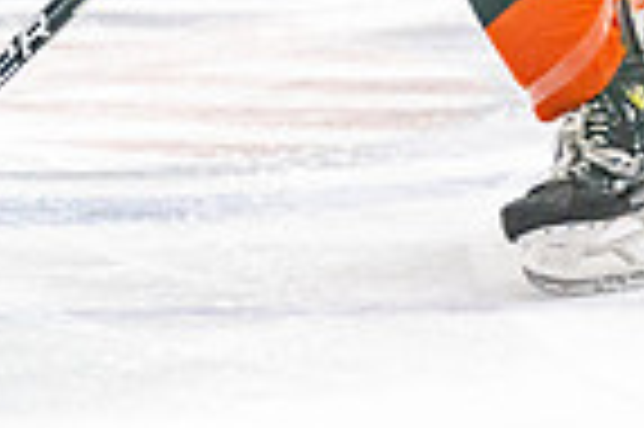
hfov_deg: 2.9
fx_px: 12722
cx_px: 367
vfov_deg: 1.9
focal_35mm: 712
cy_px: -308
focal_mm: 158
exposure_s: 1/1250
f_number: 2.8
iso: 3200
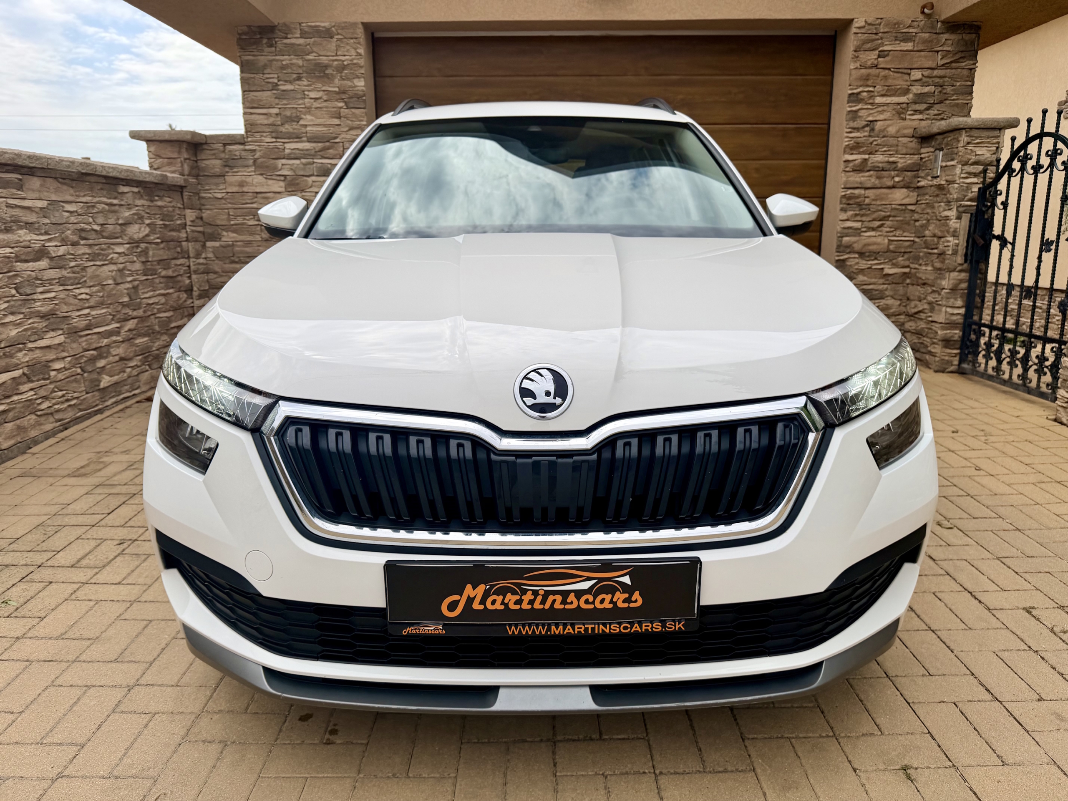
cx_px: 534
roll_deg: +0.4
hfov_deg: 71.6
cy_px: 400
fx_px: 740
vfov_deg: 56.8
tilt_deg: -13.0
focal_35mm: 24
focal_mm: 6.76
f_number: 1.78
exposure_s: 1/6173
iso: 80
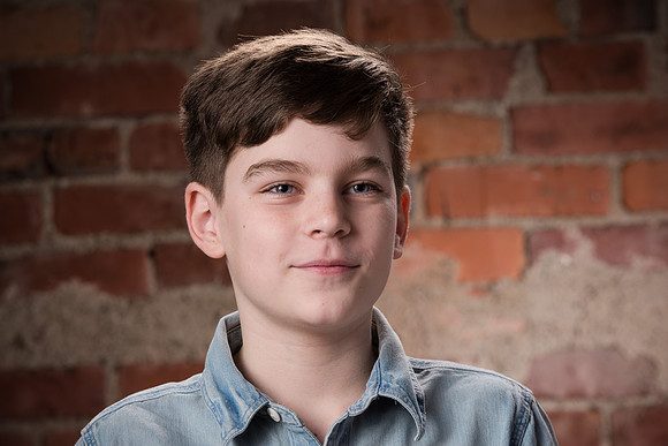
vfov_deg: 5.8
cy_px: 181
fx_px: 4412
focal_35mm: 238
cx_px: 272
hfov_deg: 8.7
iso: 100
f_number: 8
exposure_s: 1/160
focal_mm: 200
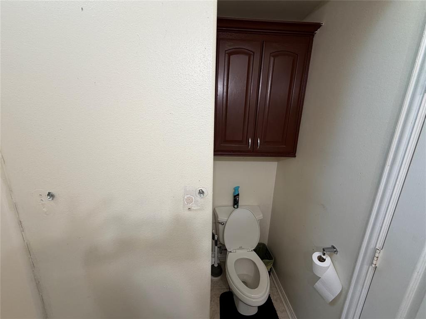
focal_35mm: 14
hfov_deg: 102.1
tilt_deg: -14.4
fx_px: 172
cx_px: 213
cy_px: 160
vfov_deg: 85.7
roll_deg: -1.3
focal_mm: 2.22
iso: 200
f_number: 2.2
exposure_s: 1/120
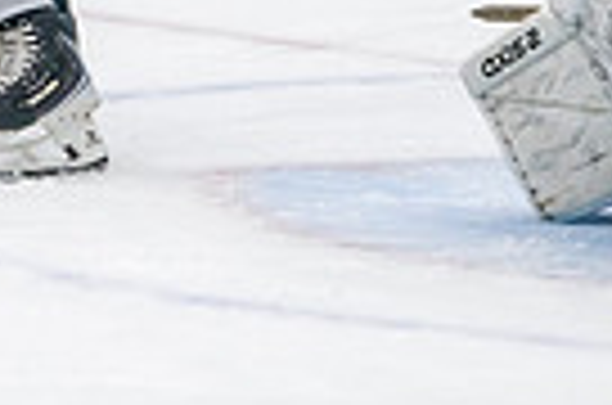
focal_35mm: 730
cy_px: -496
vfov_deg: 1.9
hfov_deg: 2.8
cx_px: -176
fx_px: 12381
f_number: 3.2
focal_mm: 150
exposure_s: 1/640
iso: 2000
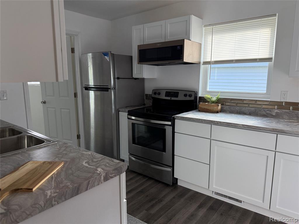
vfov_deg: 56.8
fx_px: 207
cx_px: 150
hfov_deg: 71.6
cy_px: 112
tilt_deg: -9.0
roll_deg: -0.5
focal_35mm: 24
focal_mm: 6.76
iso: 200
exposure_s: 1/200
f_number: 1.78
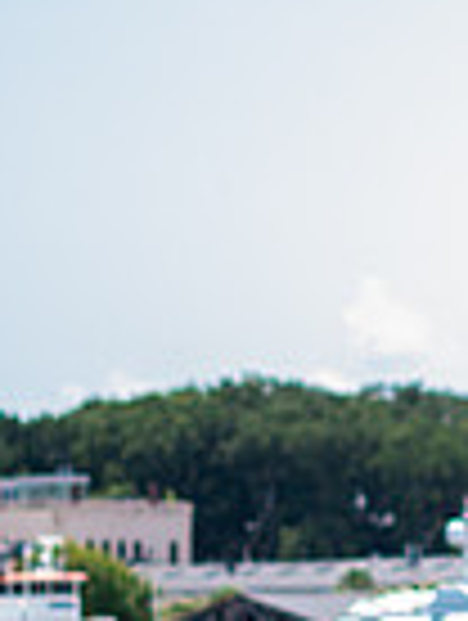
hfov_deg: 5.7
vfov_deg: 7.6
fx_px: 4654
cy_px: 404
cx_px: 742
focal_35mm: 259
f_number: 1.8
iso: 64
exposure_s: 1/2000
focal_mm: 50
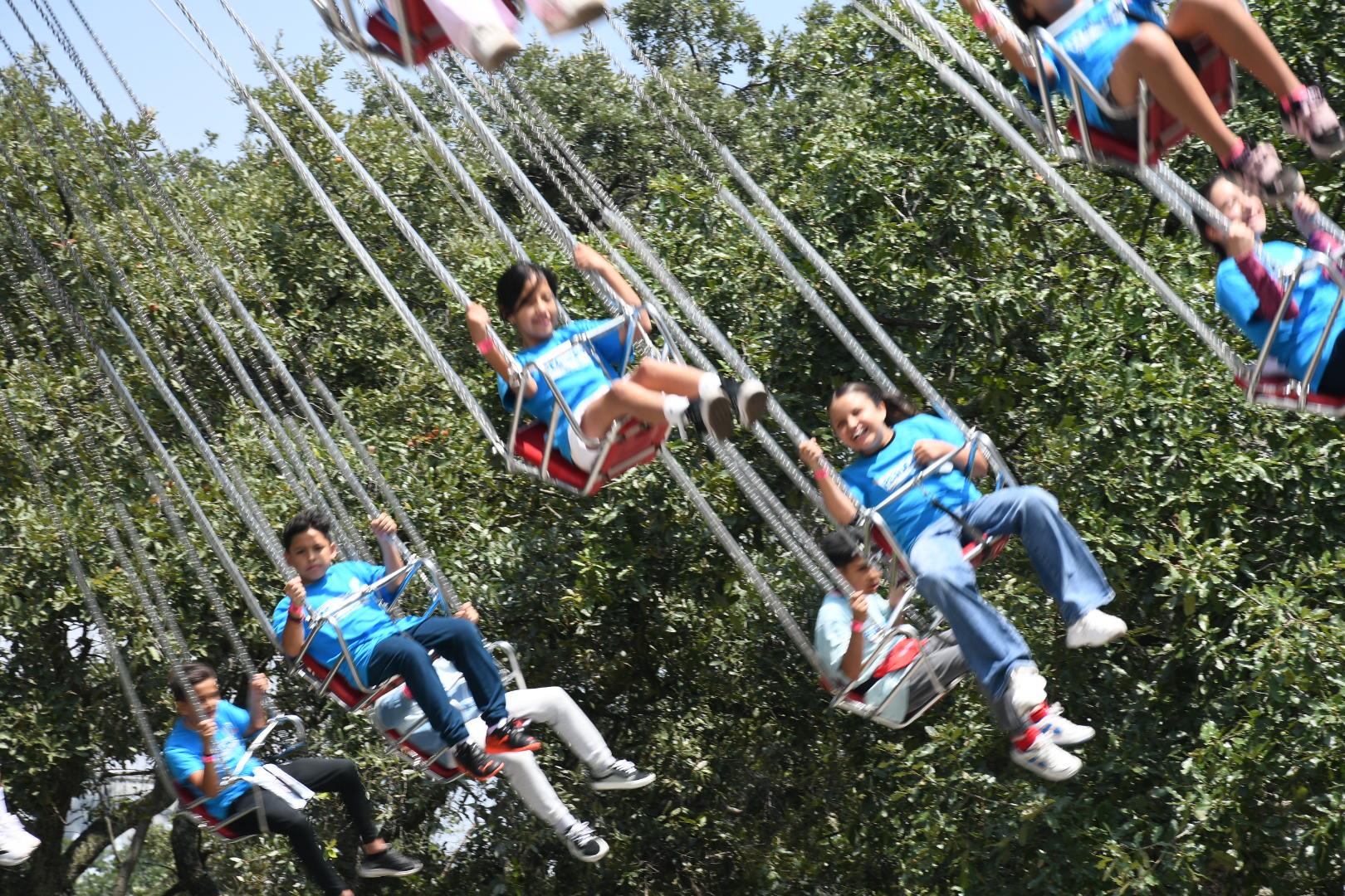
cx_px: 672
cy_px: 448
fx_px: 4483
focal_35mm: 120
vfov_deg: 11.4
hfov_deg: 17.1
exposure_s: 1/200
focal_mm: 80
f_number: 9
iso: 160
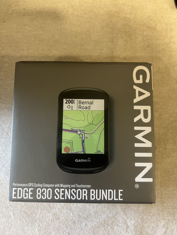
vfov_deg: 67.3
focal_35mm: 26
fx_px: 177
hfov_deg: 53.1
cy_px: 118
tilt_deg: -82.9
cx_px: 88
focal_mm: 5.7
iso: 250
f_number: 1.5
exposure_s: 1/50
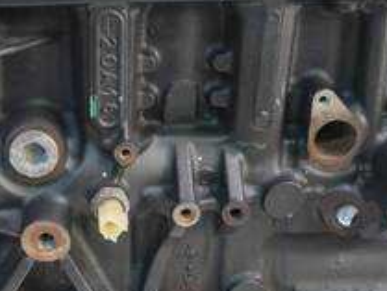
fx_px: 615
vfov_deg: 26.4
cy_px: 193
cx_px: 56
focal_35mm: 55
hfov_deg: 33.5
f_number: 3.5
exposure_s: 1/60
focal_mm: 12
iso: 2000
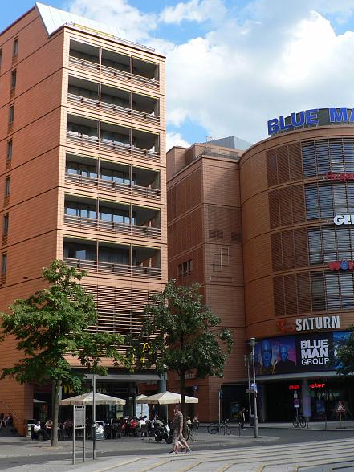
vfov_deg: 38.9
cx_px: 198
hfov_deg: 29.6
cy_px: 234
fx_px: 668
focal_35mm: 49
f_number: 4
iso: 80
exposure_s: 1/400
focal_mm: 6
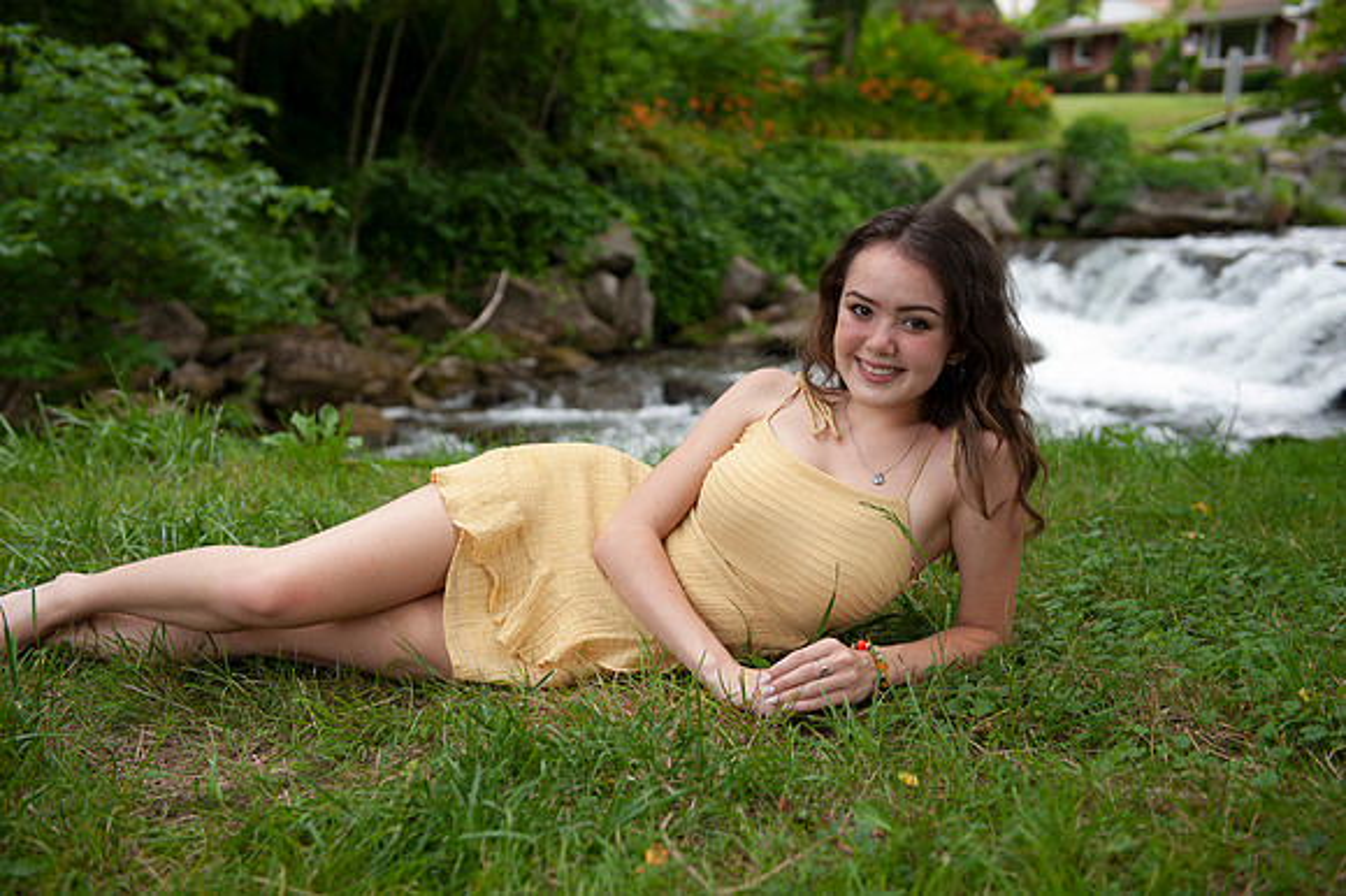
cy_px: 448
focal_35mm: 45
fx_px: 1681
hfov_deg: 43.6
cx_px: 673
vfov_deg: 29.8
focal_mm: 45
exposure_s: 1/160
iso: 100
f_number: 3.5
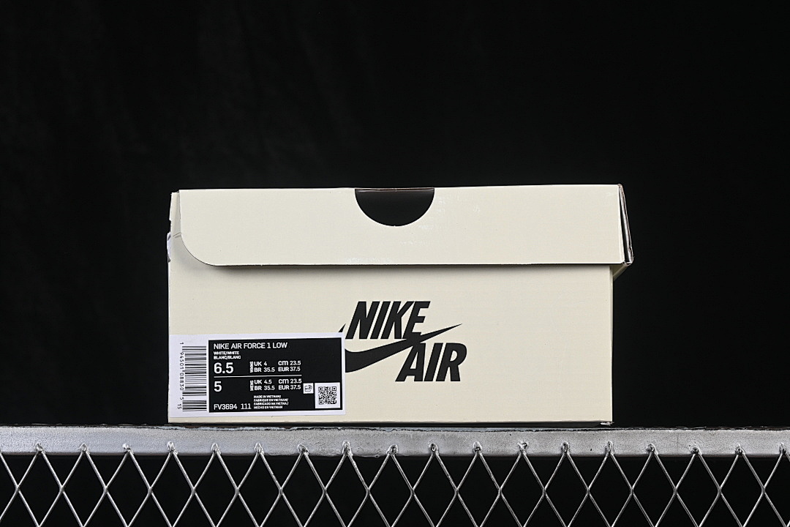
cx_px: 395
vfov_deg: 18.2
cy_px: 264
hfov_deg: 27.0
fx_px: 1646
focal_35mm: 75
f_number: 8
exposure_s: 1/80
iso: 160
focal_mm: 50
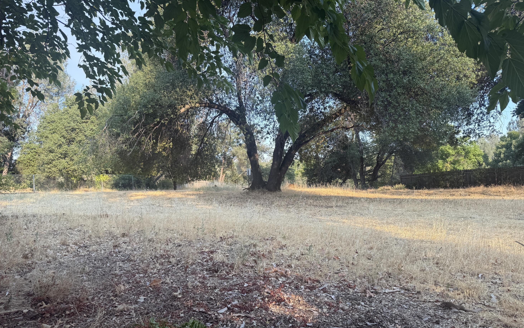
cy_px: 173
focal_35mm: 26
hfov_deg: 70.4
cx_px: 257
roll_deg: +2.3
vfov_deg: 47.6
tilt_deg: -1.9
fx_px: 371
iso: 80
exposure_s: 1/780
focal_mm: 6.76
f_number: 1.78
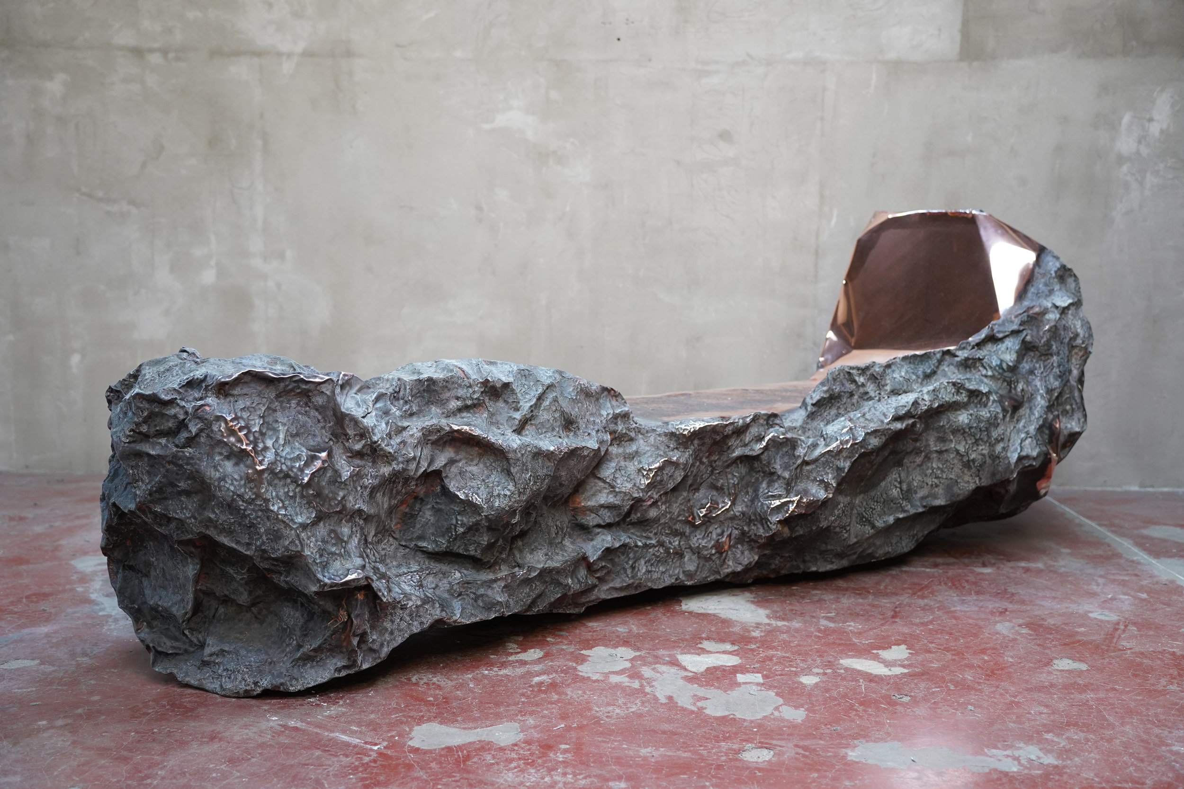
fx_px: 1316
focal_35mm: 40
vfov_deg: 33.4
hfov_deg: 48.5
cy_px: 394
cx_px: 592
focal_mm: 40
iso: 2000
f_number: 2.8
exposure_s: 1/160
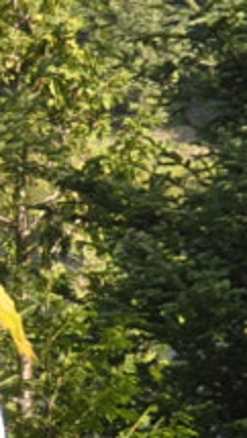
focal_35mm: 374
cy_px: 29
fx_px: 4353
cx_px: -1647
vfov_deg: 5.8
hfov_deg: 2.8
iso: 200
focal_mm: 25
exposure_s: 1/200
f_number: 8
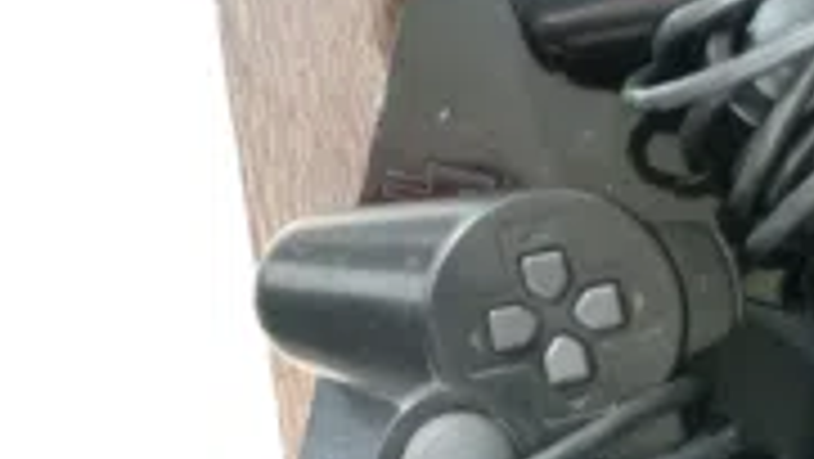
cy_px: 367
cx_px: 666
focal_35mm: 65
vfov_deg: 18.4
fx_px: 1404
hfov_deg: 31.4
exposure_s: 1/12.5
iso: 6800
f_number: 1.8
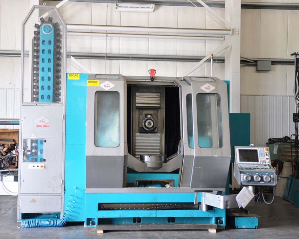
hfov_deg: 38.7
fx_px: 425
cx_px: 136
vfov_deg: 31.5
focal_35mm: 48
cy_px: 119
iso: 400
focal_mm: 28
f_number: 4
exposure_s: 1/30
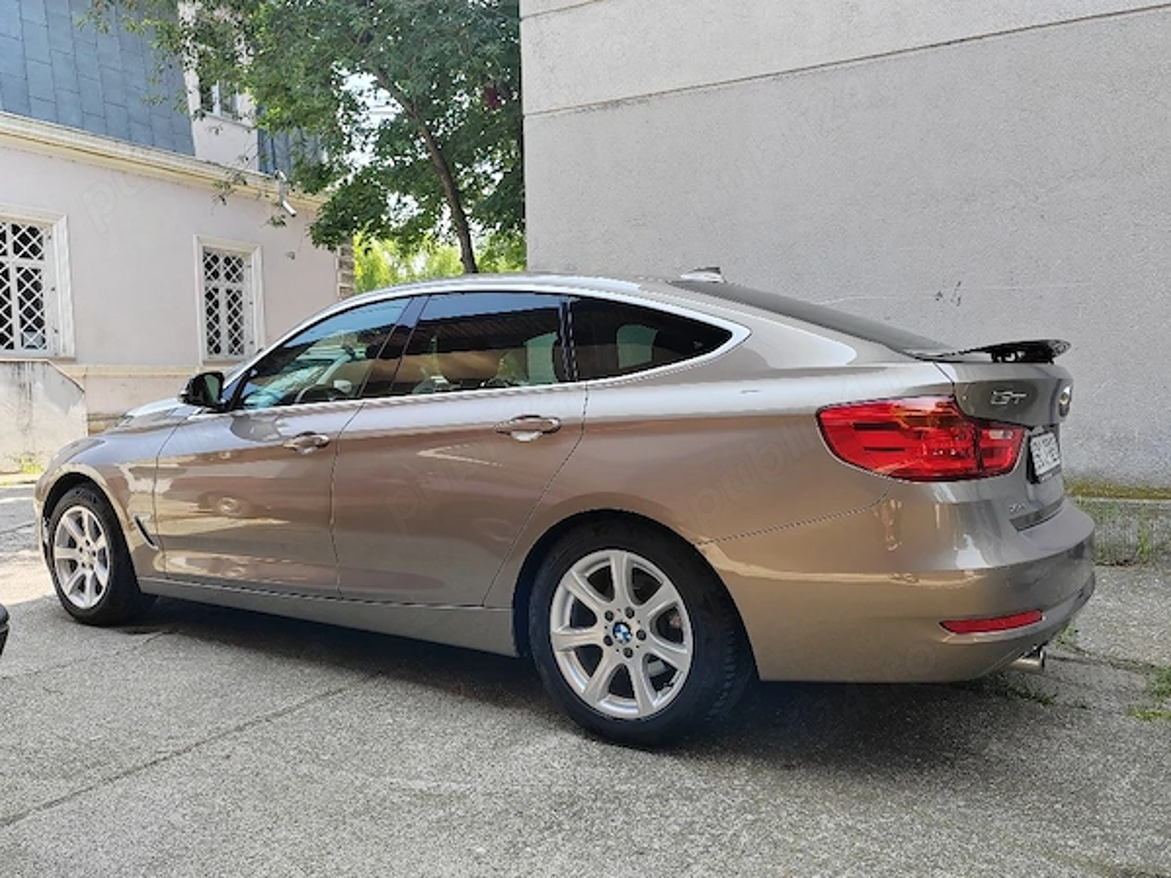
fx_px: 913
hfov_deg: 65.3
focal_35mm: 27
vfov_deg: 51.4
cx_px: 586
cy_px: 439
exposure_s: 1/303
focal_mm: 5.52
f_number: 1.9
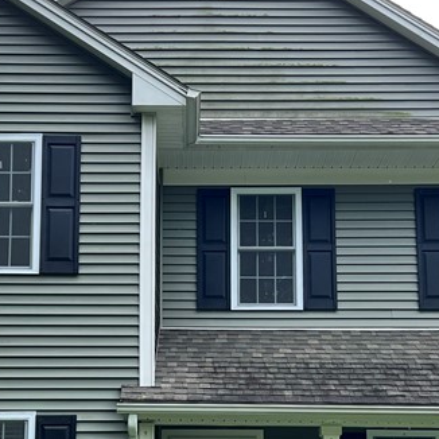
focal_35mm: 72
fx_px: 1033
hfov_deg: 24.0
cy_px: 348
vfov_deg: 23.7
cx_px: 195
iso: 50
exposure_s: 1/1209
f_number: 1.5
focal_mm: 5.7
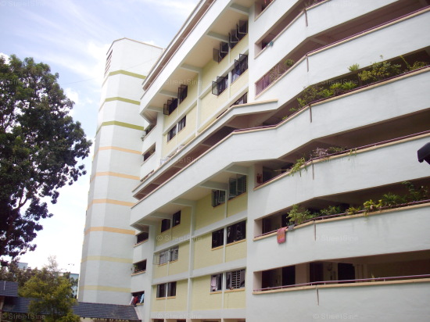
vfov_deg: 38.6
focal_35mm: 37
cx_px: 215
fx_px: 459
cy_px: 161
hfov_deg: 50.2
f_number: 5.6
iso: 80
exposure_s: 1/160
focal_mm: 6.2
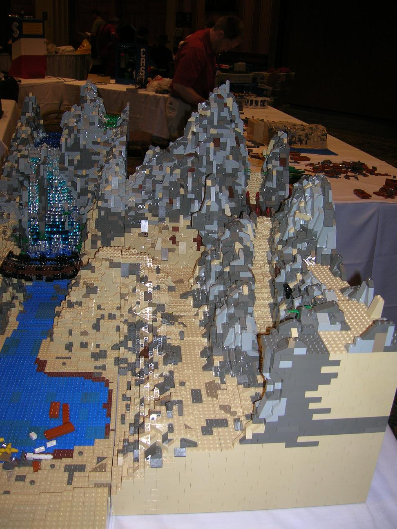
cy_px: 264
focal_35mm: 34
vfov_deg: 54.0
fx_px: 520
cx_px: 198
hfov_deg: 41.8
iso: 50
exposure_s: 1/60.1
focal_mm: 5.7
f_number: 2.9
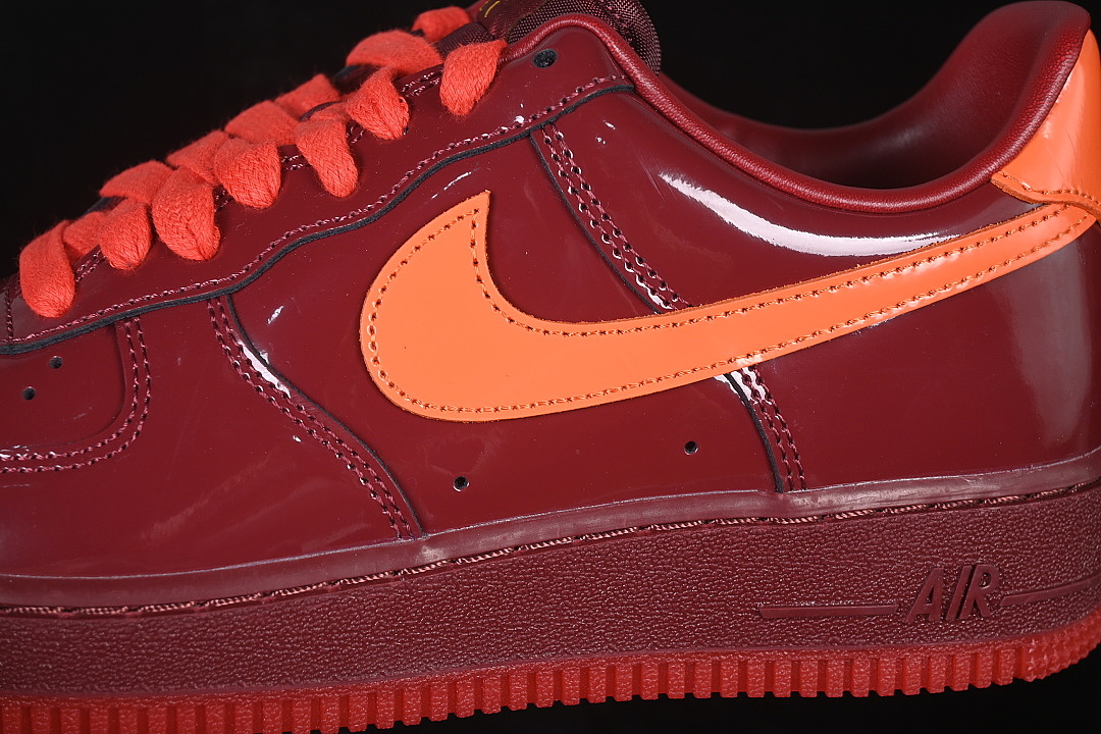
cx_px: 550
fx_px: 2294
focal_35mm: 75
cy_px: 367
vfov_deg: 18.2
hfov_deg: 27.0
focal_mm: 50
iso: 160
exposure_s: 1/60
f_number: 6.3
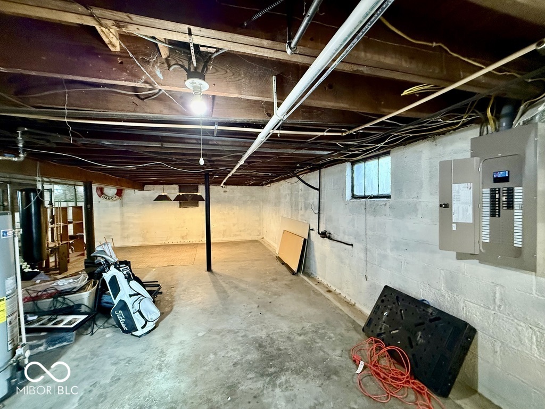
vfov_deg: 85.7
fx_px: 220
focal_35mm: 14
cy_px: 204
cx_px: 272
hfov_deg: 102.1
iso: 800
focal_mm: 2.22
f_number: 2.2
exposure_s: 1/60
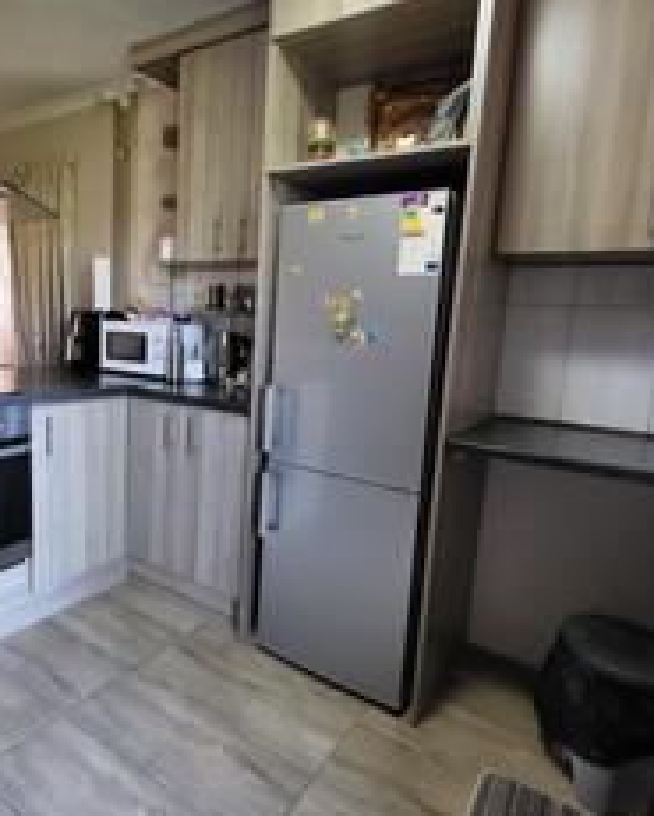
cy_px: 410
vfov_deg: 75.0
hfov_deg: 61.8
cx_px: 223
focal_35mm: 22
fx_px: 532
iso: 400
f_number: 2.2
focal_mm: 1.74
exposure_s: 1/50
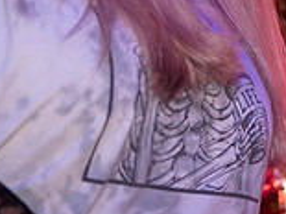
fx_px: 1337
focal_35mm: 162
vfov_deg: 9.0
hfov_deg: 12.1
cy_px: -58
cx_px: 245
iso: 1600
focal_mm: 45
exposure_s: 1/160
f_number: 2.8
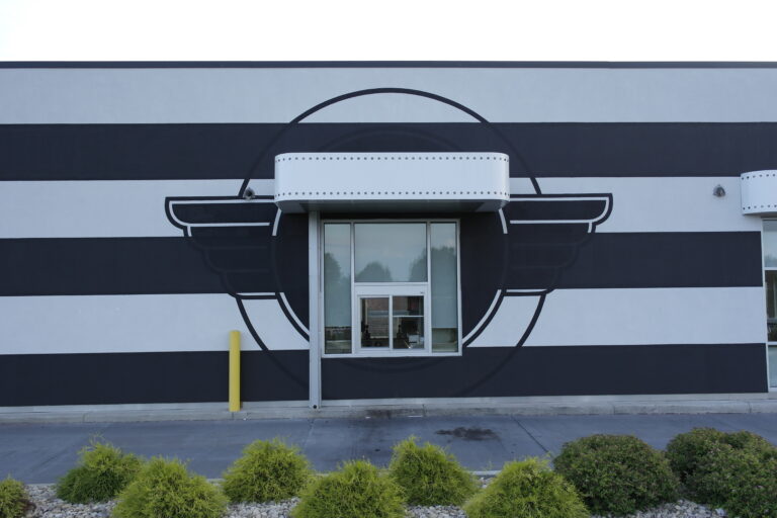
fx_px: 647
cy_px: 259
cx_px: 388
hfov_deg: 61.9
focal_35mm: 30
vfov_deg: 43.6
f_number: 4
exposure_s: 1/80
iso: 100
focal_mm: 20
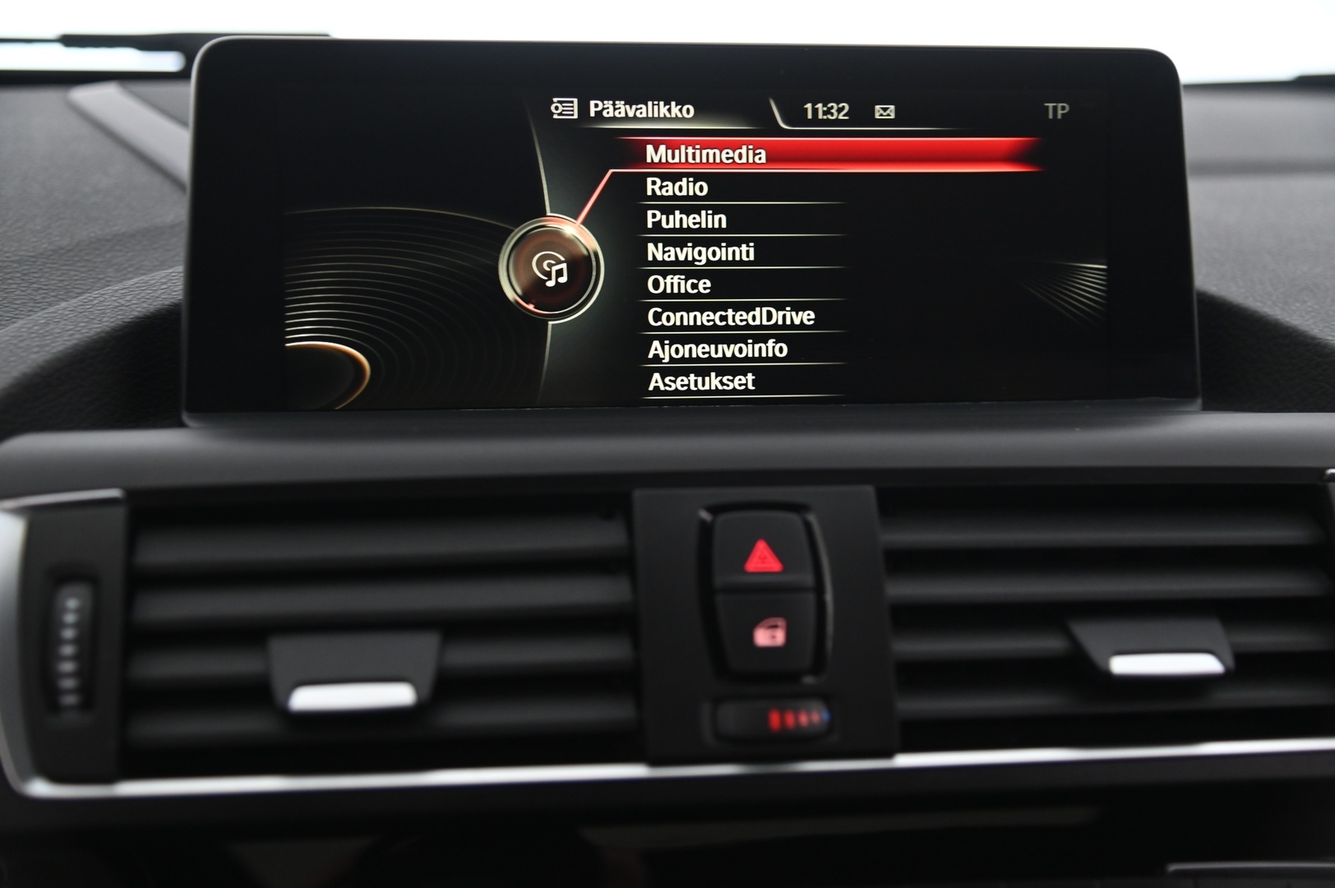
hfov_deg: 38.2
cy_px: 444
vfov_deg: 25.9
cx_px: 668
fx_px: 1927
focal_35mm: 52
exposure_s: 1/25
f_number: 4
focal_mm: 52
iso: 2000
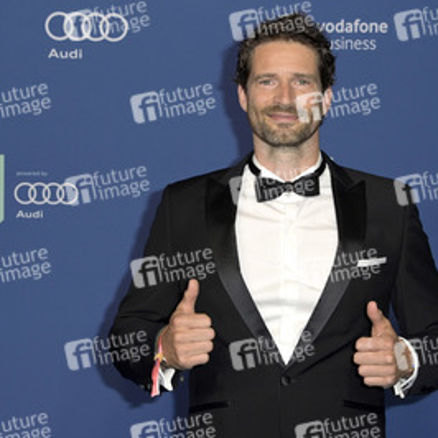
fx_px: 1403
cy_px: 227
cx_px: 294
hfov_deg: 17.7
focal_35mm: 98
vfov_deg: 17.7
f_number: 5.6
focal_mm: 68
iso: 800
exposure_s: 1/250
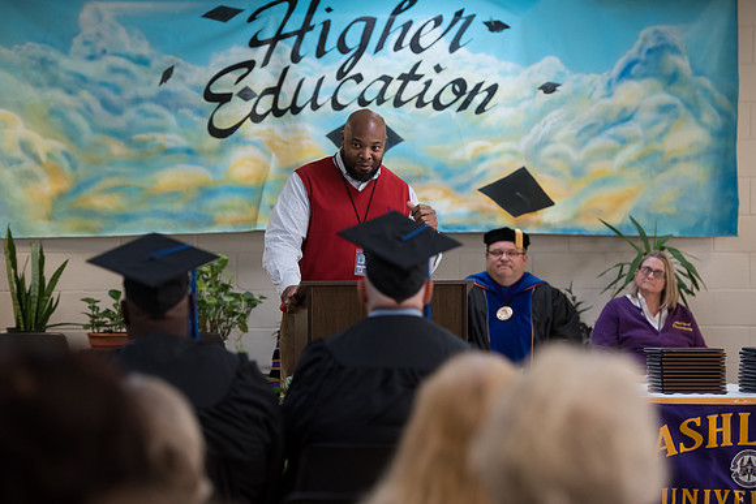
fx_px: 2520
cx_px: 378
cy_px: 252
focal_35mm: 120
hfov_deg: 17.1
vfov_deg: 11.4
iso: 2500
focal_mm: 120
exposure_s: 1/200
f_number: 3.5
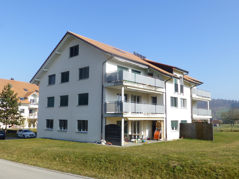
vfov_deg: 46.8
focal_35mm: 30
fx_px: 207
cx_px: 120
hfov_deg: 60.0
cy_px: 90
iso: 100
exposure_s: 1/800
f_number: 4
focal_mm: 5.4
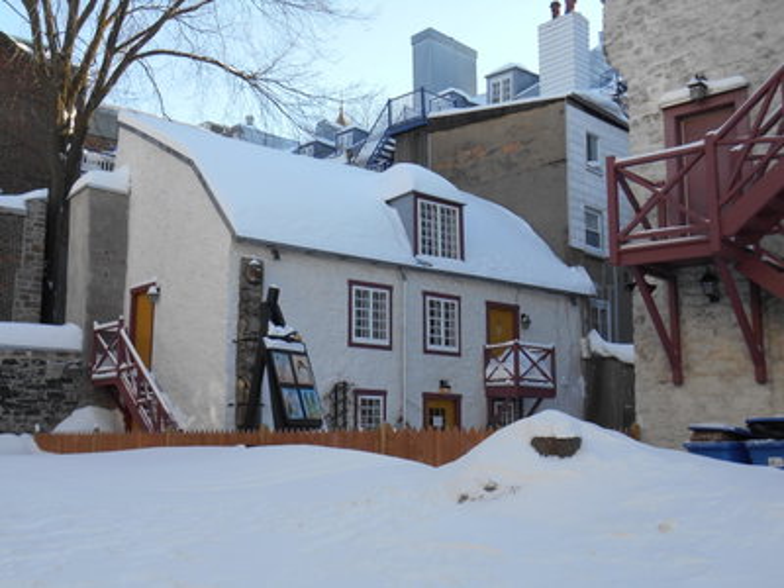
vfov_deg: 35.1
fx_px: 929
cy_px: 294
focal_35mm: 41
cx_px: 392
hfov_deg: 45.8
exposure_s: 1/250
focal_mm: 7.2
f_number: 3.9
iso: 80
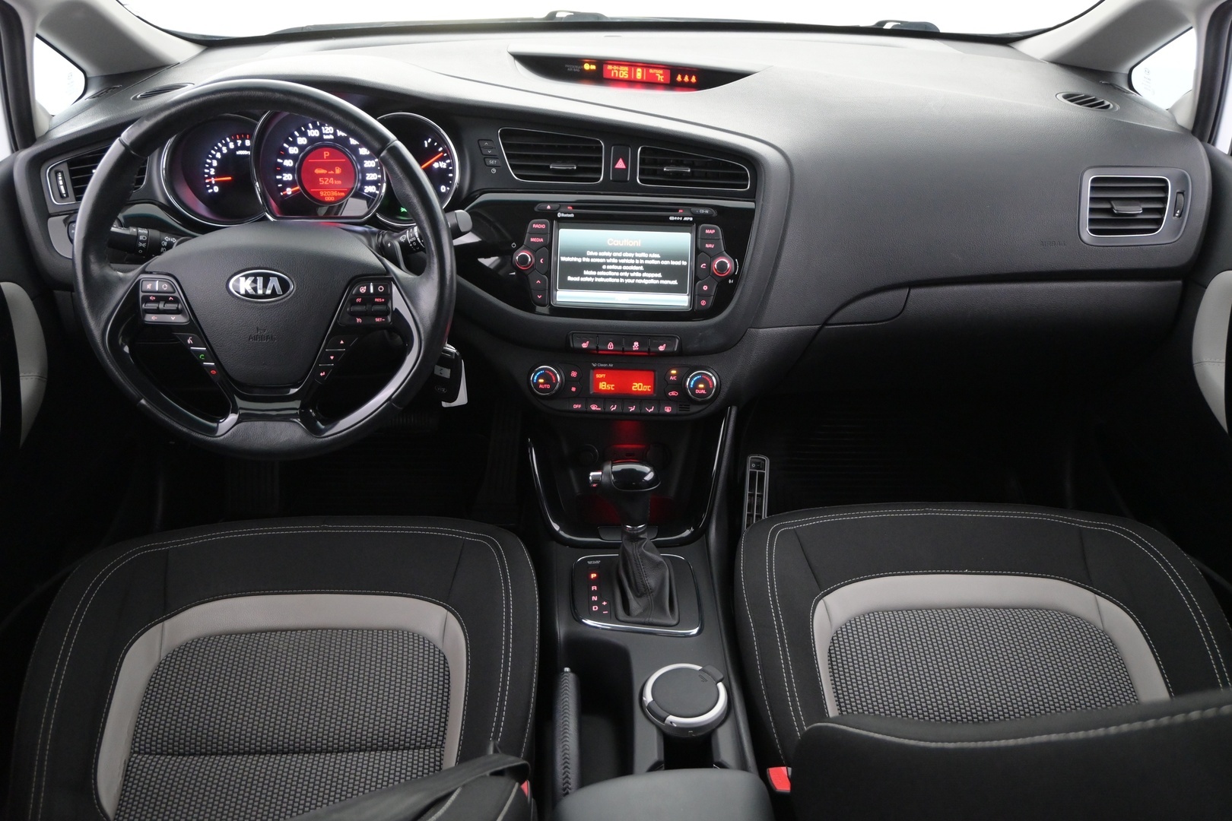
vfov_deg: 43.6
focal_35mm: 30
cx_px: 616
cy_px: 410
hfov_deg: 61.9
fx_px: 1027
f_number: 3.8
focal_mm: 20
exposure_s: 1/30
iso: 2500
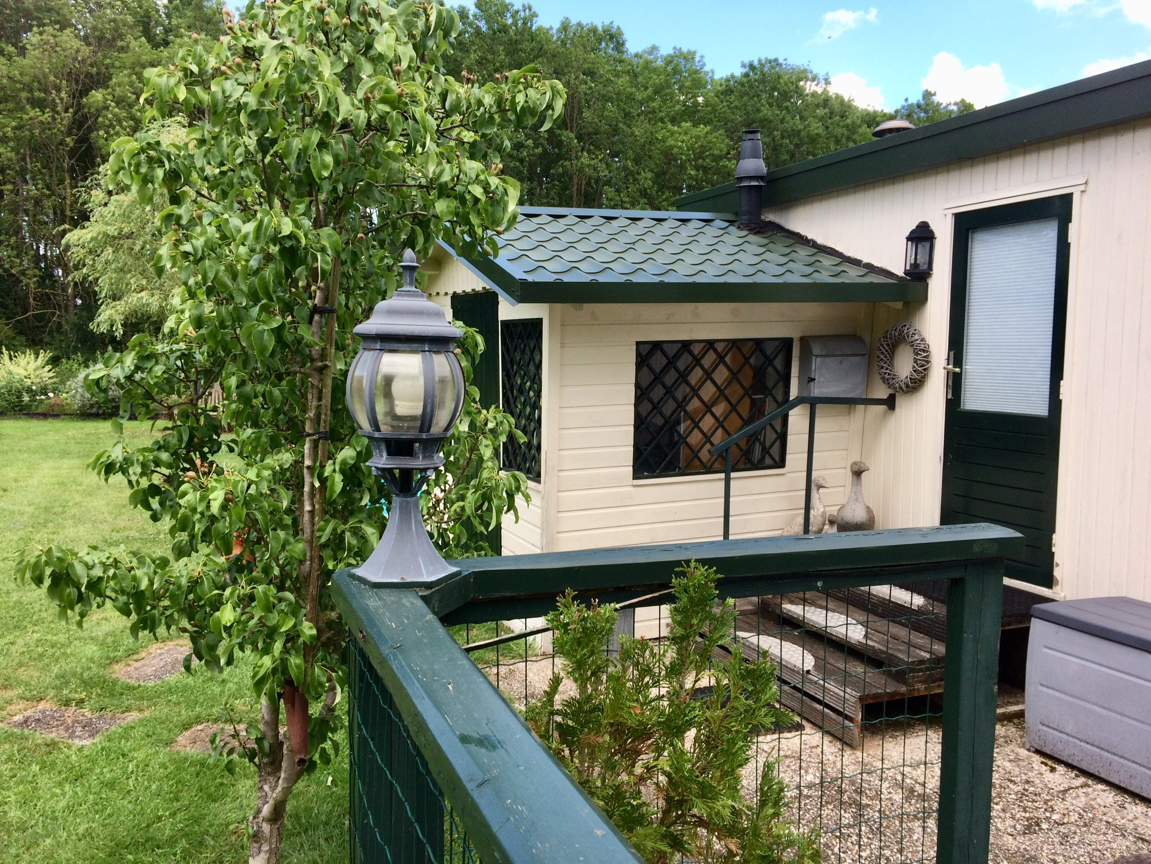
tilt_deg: -1.2
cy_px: 432
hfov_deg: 61.7
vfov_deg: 48.2
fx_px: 964
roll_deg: -1.2
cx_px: 576
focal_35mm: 29
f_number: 2.2
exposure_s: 1/612
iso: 32
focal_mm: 4.15
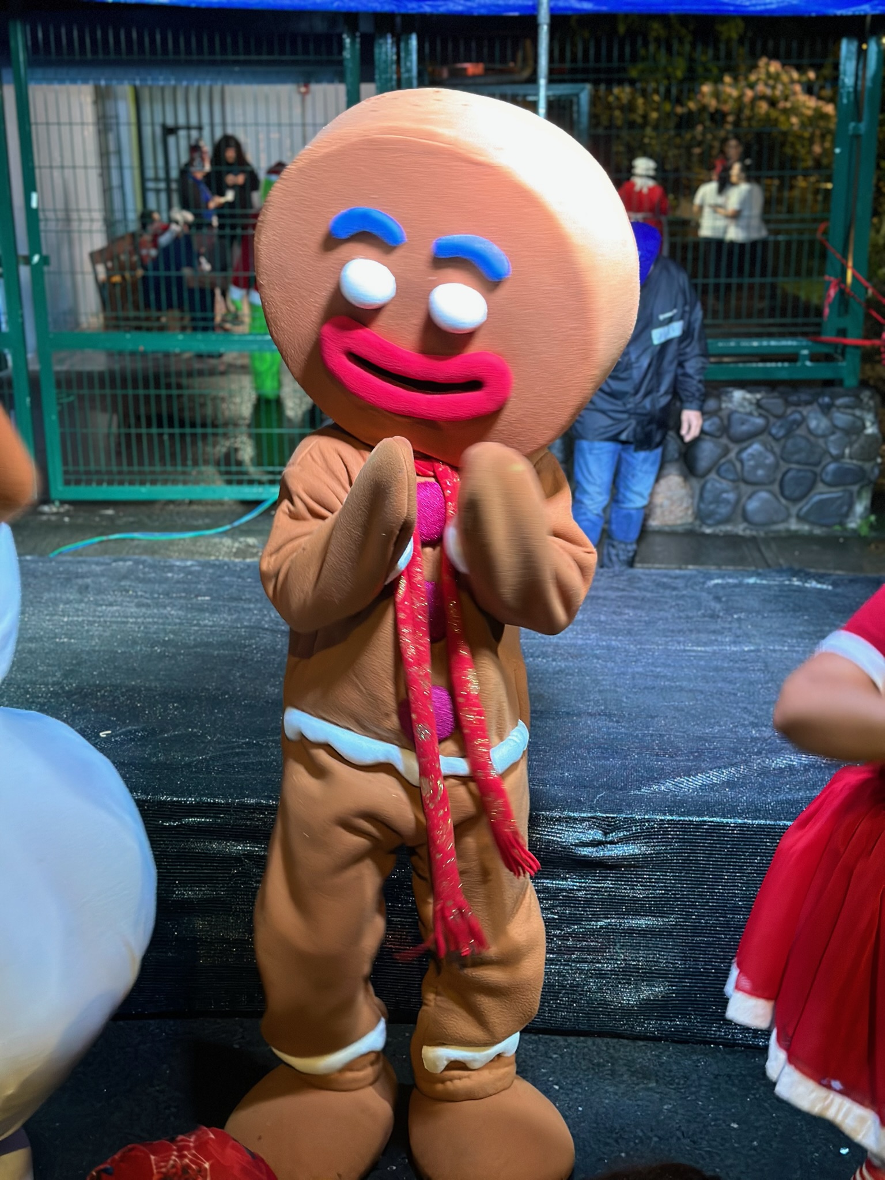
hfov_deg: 30.3
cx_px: 442
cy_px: 590
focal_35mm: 48
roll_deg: -1.6
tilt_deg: -18.9
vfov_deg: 39.7
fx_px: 1636
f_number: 1.78
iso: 500
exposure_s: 1/40
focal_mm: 6.86
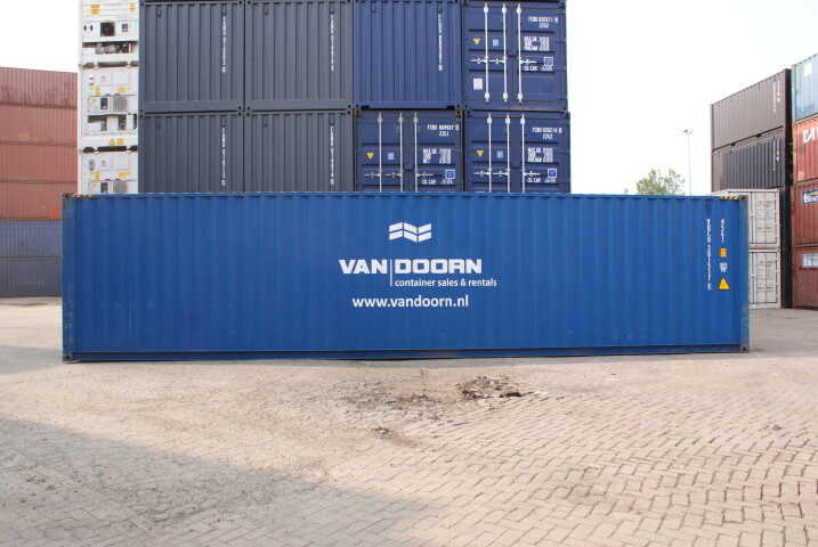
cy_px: 274
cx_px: 409
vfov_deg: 48.1
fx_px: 614
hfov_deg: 67.3
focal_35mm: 27
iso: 100
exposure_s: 1/60
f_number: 8
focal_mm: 18
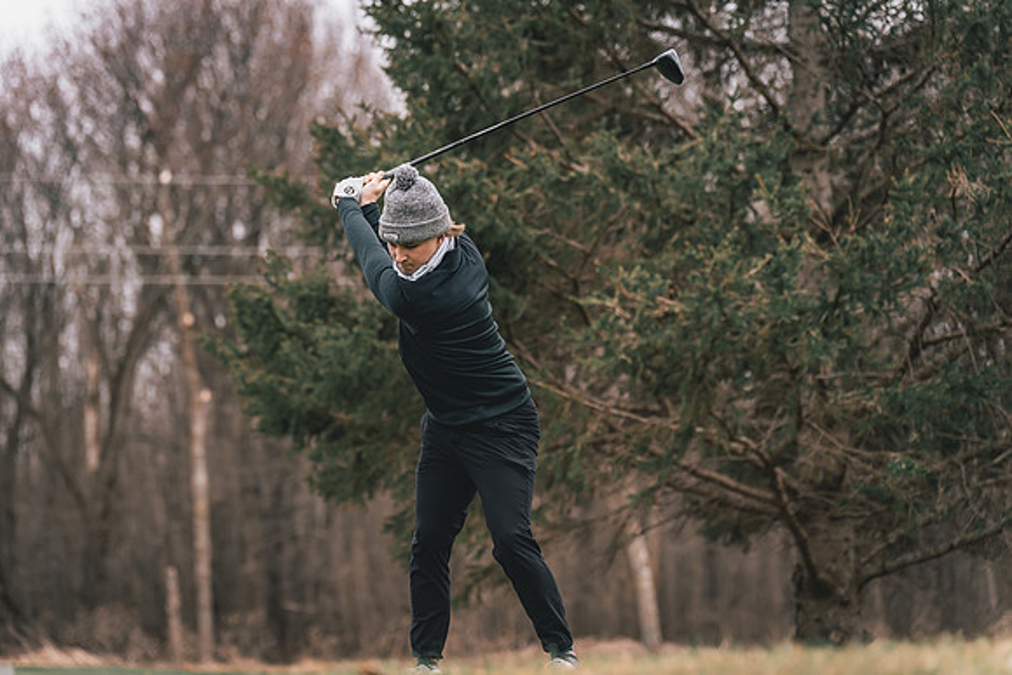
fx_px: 3330
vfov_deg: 11.6
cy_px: 362
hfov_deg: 17.3
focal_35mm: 118
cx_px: 461
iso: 640
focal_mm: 107
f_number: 2.8
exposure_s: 1/3200
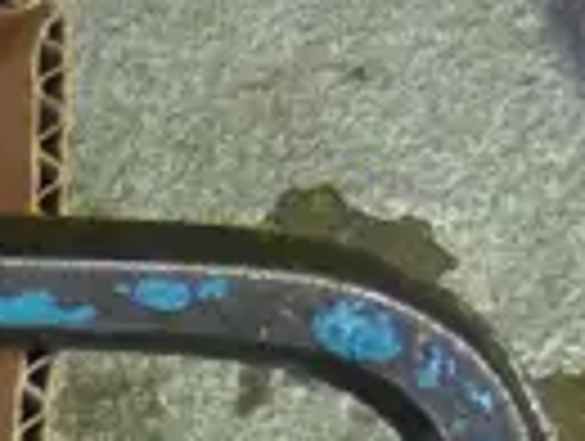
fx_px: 5316
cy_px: 1271
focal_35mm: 314
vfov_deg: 4.6
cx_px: -1670
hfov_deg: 5.5
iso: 3200
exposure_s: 1/80
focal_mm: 20
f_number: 4.6
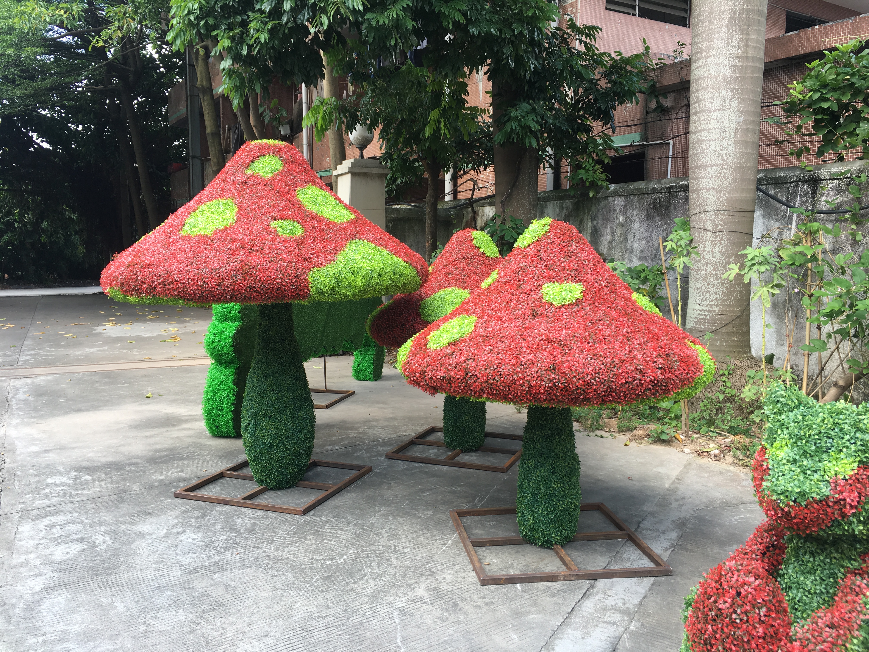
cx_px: 434
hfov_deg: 61.7
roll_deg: -0.3
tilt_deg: -4.7
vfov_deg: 48.2
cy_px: 326
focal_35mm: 29
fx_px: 728
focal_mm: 4.15
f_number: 2.2
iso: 25
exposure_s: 1/139
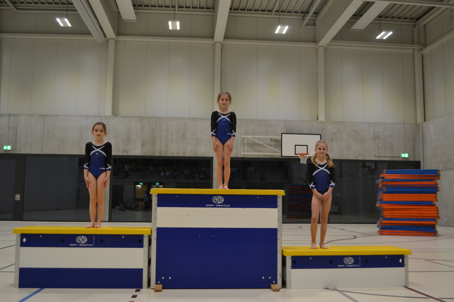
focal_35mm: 36
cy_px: 151
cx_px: 227
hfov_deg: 53.1
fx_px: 454
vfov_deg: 36.9
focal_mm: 24
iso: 400
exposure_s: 1/80
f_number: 4.2
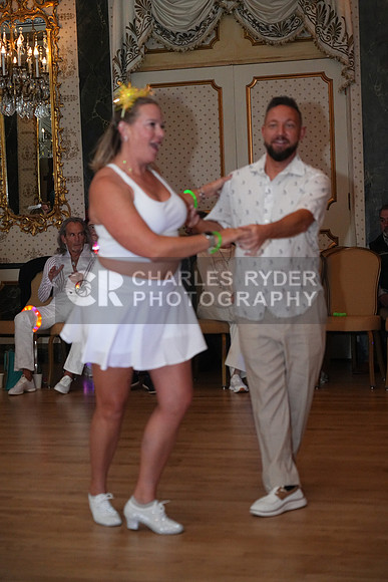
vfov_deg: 27.7
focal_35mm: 73
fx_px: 1179
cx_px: 194
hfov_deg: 18.7
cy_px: 291
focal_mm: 73
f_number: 4
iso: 5000
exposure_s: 1/200
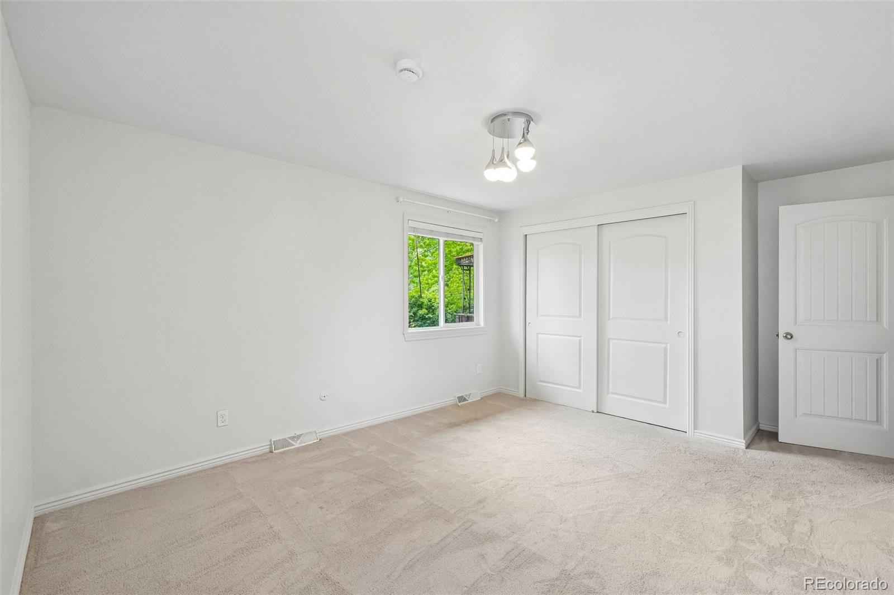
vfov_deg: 77.3
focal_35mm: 15
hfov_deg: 100.4
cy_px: 298
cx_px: 447
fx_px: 372
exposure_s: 1/50
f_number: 8
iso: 800
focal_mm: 10
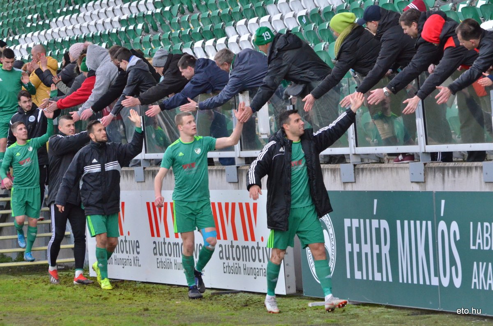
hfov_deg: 11.3
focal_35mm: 183
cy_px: 163
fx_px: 2501
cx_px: 246
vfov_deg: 7.5
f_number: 7.1
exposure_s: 1/800
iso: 3200
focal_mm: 122
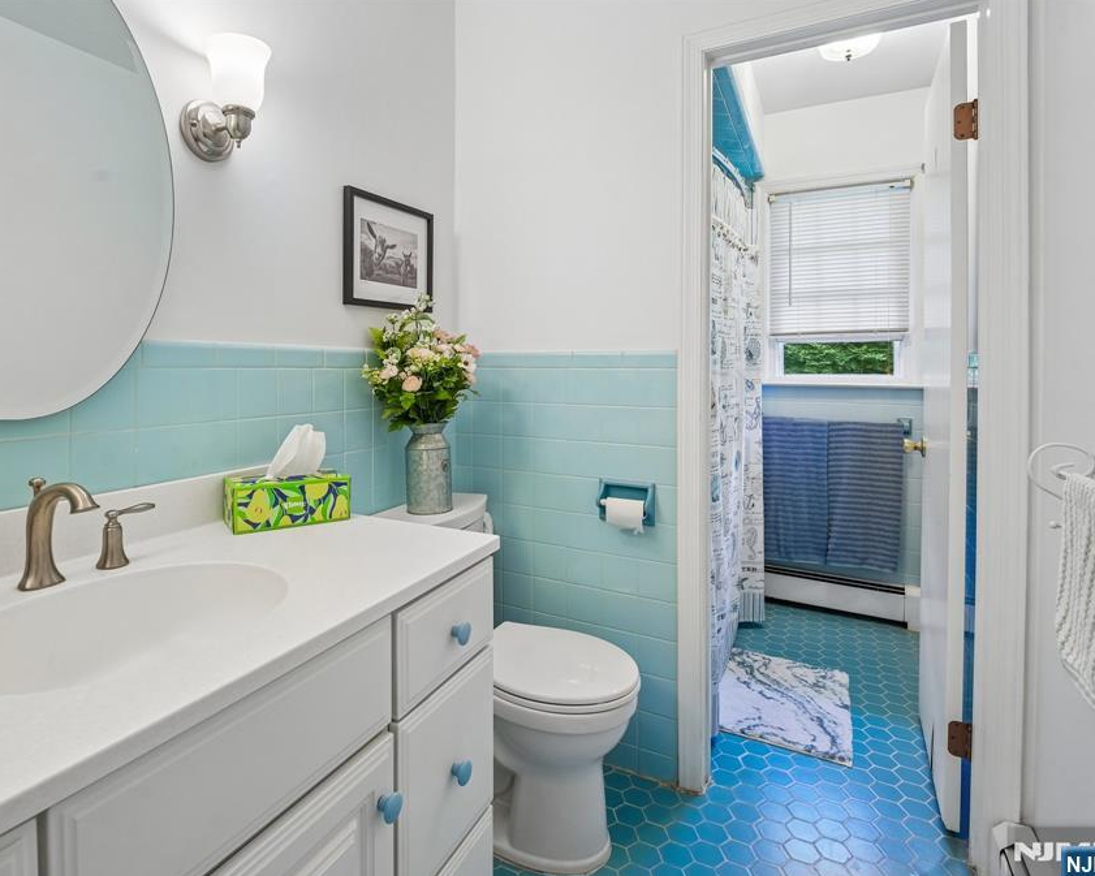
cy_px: 439
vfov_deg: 80.4
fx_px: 519
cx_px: 473
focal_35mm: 16
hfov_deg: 92.5
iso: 1000
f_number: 7.1
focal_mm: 14
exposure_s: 1/40
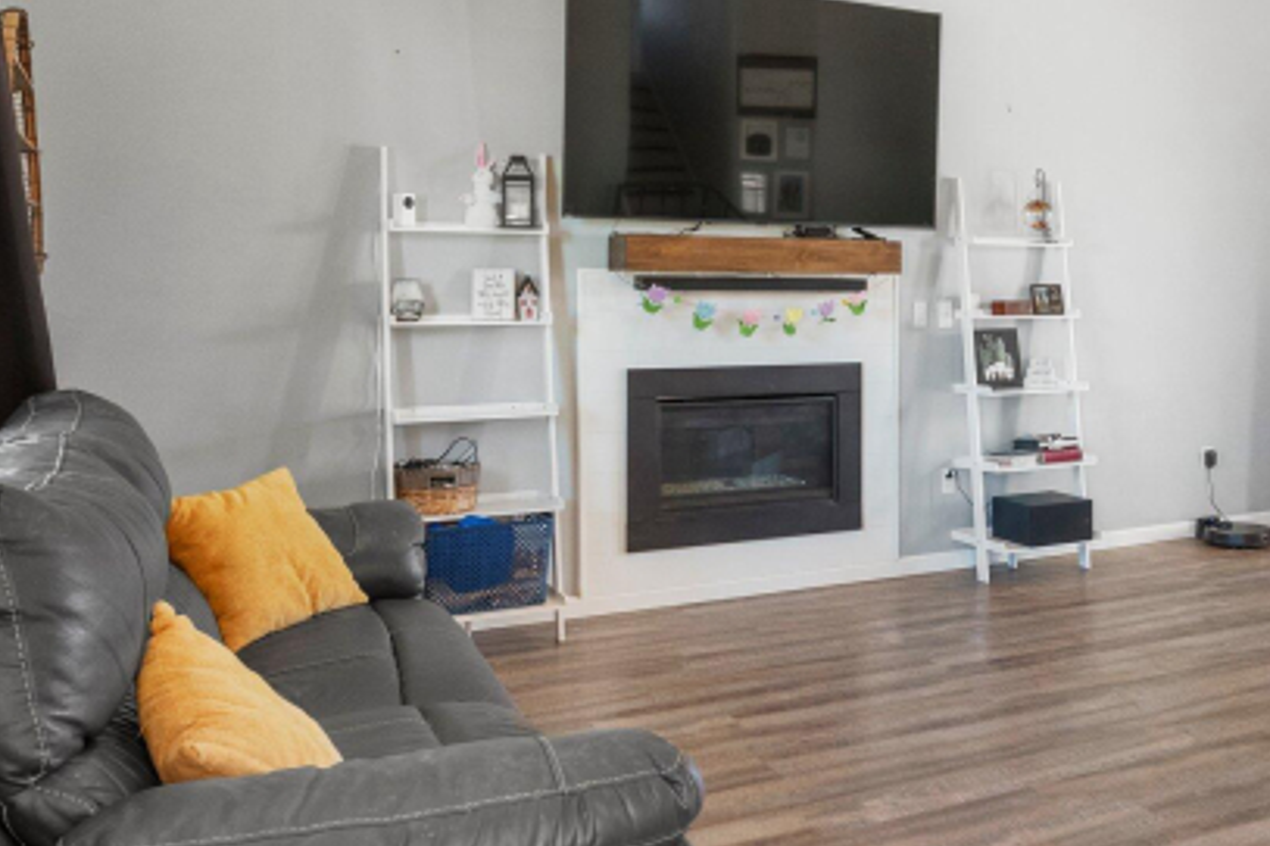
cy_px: 281
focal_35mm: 35
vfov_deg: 37.4
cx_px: 853
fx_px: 1234
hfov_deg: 53.3
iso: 2000
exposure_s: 1/6
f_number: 7.1
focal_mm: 19
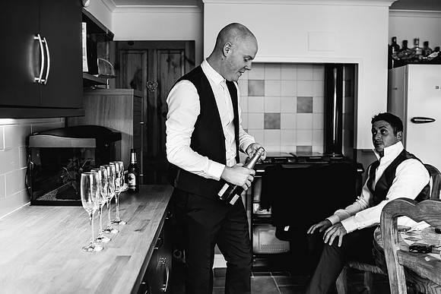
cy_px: 147
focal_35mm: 36
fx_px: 439
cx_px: 220
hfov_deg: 53.3
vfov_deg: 37.0
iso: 640
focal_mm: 35
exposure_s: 1/100
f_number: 2.8
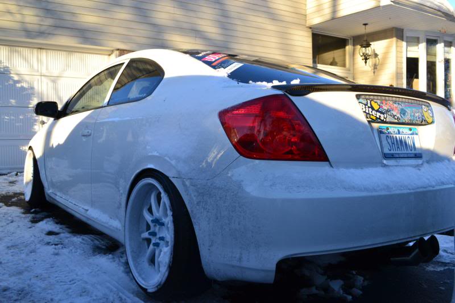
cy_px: 152
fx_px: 417
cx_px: 228
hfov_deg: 57.2
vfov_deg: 40.0
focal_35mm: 33
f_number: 9
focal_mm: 22
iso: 400
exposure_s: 1/160
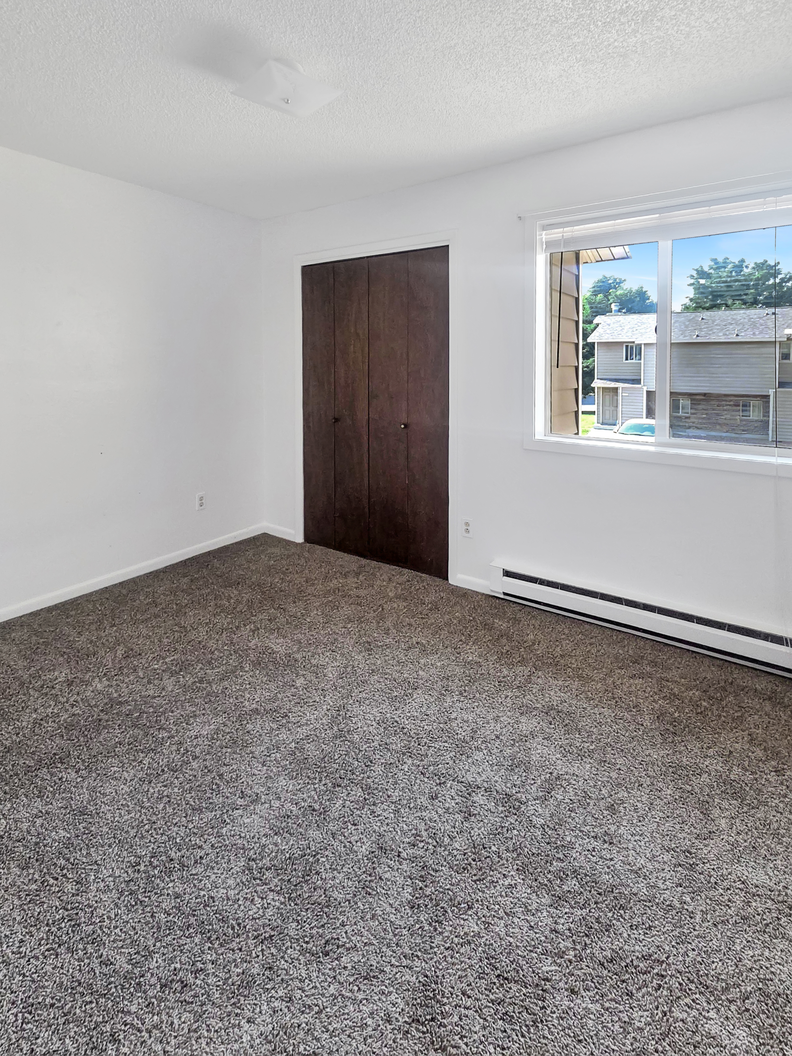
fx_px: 397
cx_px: 396
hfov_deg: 89.9
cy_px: 528
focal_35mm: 13
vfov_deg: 106.2
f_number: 2.2
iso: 500
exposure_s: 1/359
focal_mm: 2.2
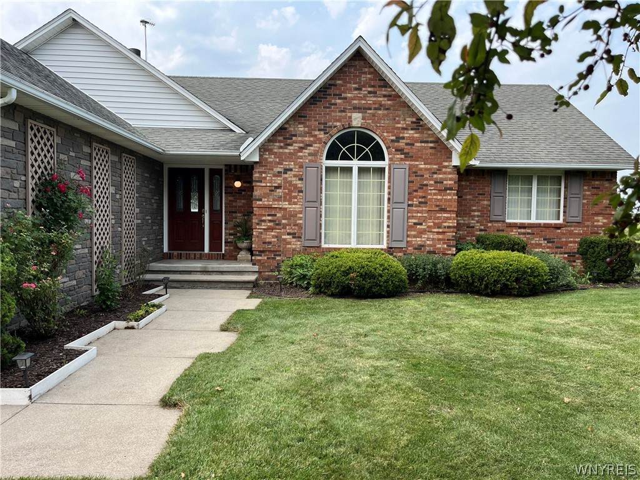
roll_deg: -0.7
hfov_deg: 67.3
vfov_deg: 53.1
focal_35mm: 26
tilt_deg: -2.9
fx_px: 481
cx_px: 320
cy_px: 240
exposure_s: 1/1018
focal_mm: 5.1
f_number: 1.6
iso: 50
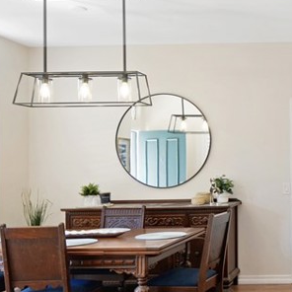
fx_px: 463
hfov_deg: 29.9
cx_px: 352
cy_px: 155
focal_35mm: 48
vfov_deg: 35.0
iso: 100
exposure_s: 1/160
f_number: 4
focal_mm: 11
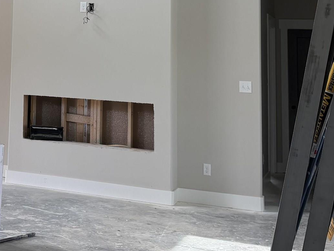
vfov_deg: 19.8
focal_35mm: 71
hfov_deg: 25.8
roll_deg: -1.9
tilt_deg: +6.7
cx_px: -10
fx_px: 685
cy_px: -28
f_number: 1.78
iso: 80
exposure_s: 1/314
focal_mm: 6.76
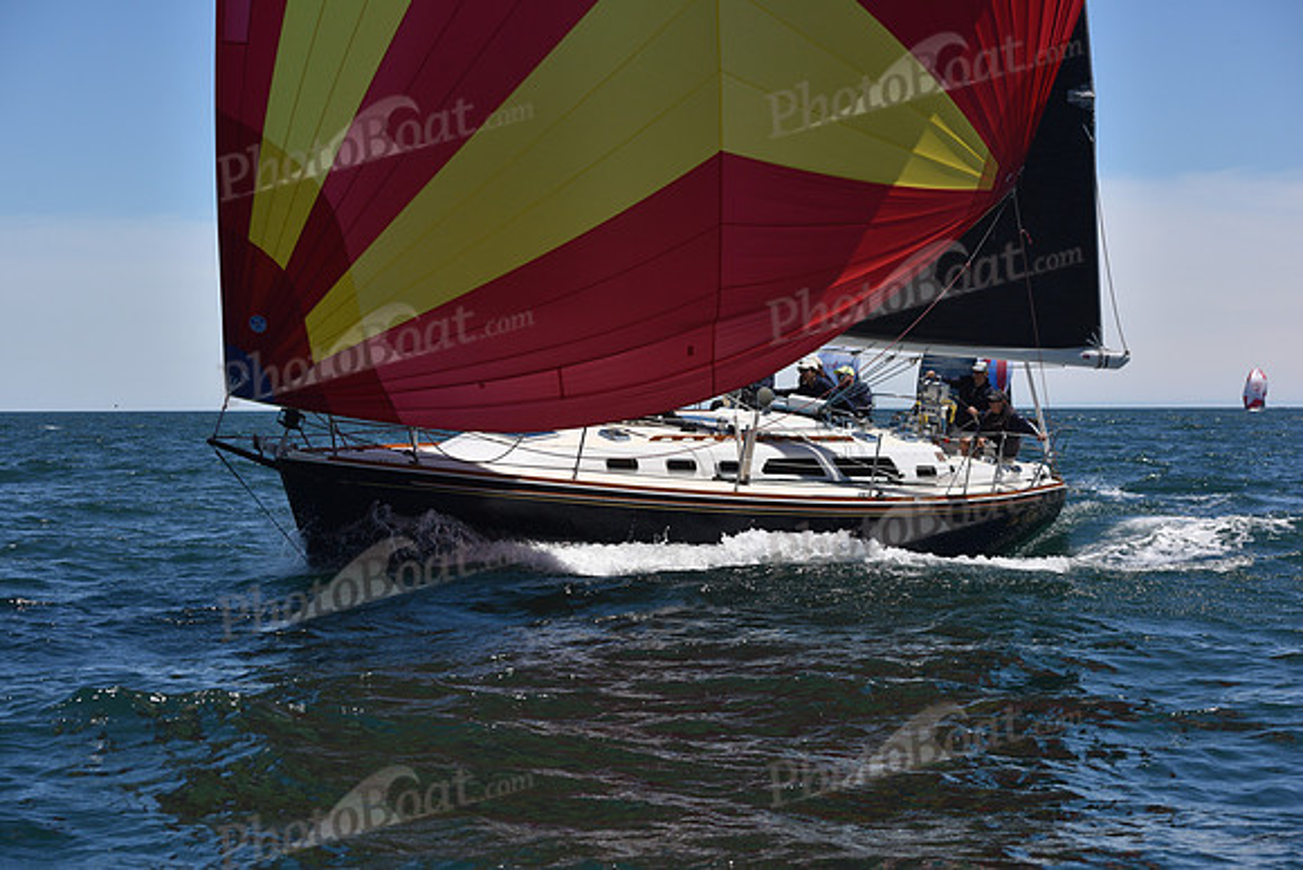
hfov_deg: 28.8
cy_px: 435
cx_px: 652
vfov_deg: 19.5
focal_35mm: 70
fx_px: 2534
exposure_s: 1/800
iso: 250
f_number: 7.1
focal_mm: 70
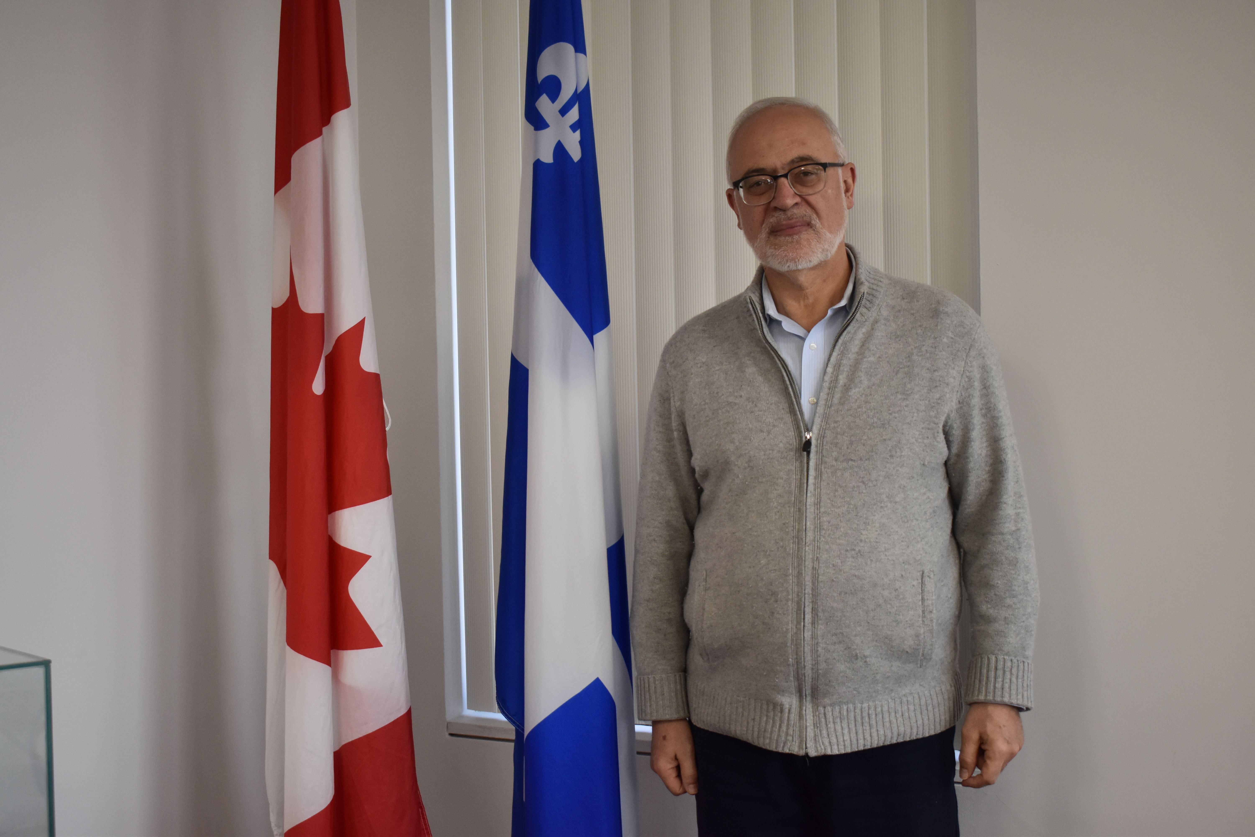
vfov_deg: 26.5
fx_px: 1778
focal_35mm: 51
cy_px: 418
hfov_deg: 38.9
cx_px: 628
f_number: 4.5
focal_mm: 34
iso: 800
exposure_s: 1/250
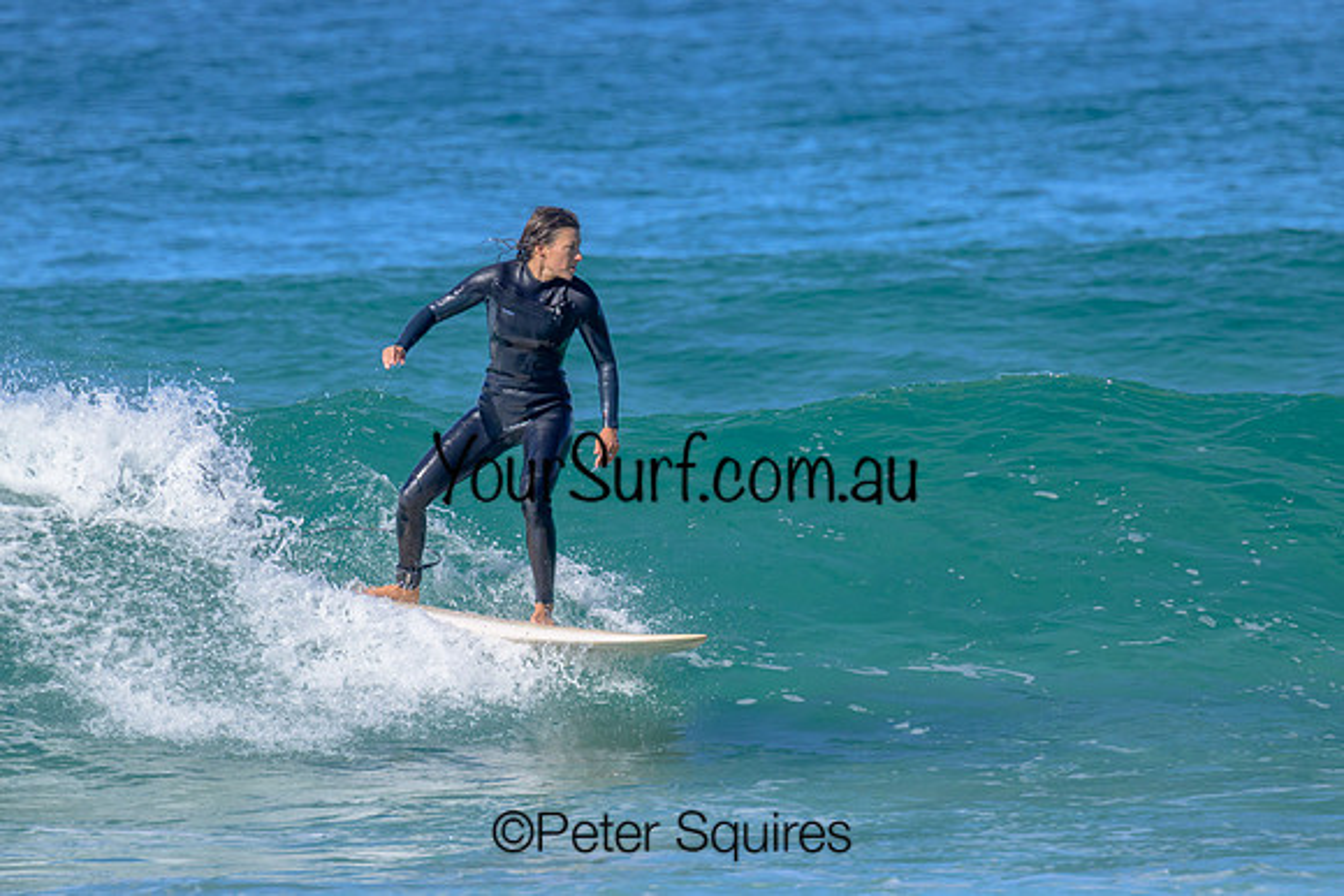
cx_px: 707
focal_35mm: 770
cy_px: 439
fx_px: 28757
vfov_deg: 1.8
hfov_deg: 2.7
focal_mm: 560
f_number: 8
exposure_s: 1/2000
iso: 640
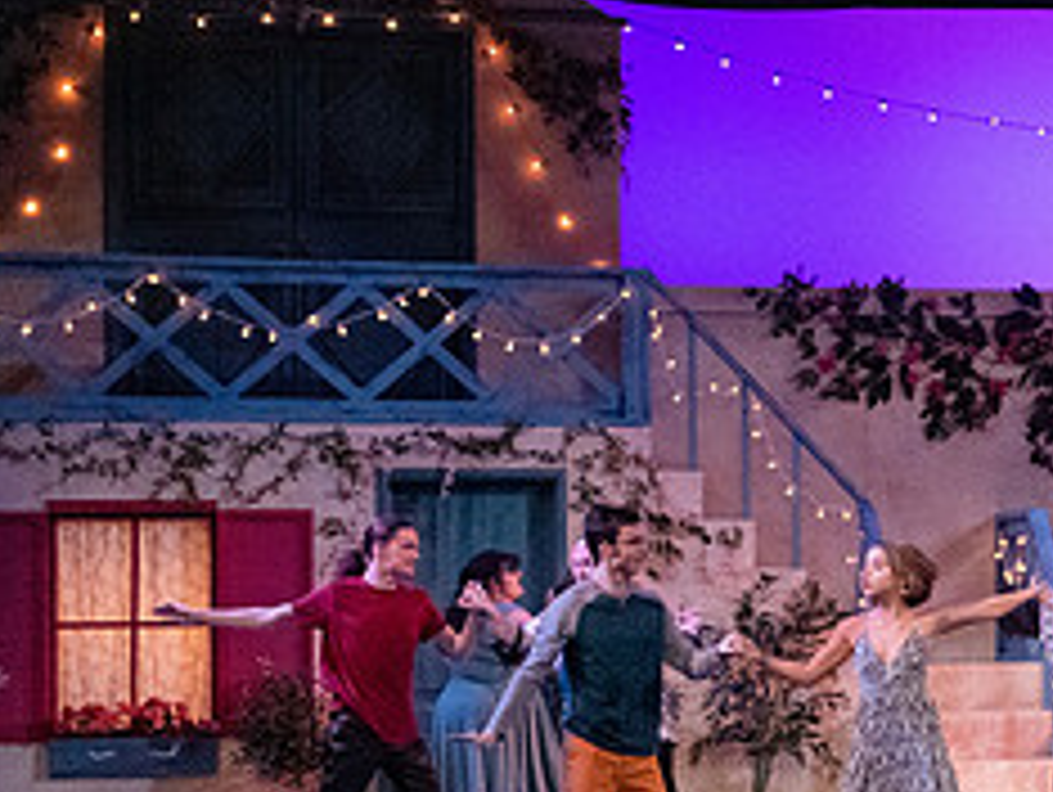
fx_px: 3624
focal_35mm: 119
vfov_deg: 12.4
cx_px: 1220
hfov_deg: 16.0
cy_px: 569
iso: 8000
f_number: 2.8
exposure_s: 1/320
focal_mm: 50
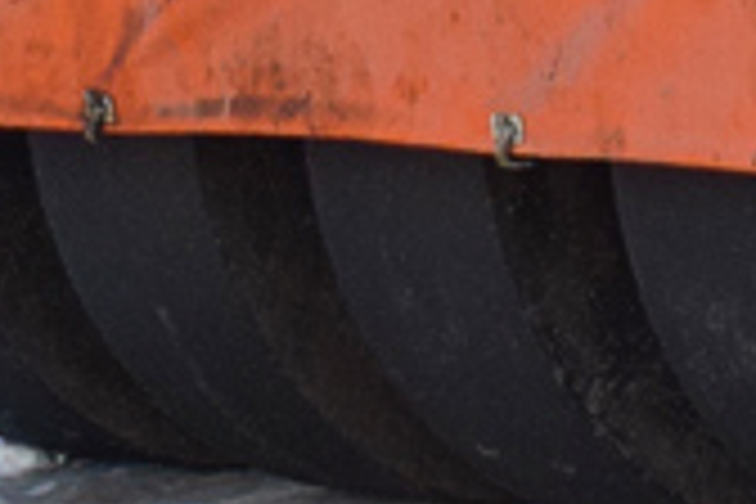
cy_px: -1130
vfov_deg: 4.1
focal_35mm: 322
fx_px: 6761
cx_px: 1552
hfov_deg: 6.2
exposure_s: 1/640
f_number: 5.6
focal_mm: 30
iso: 800
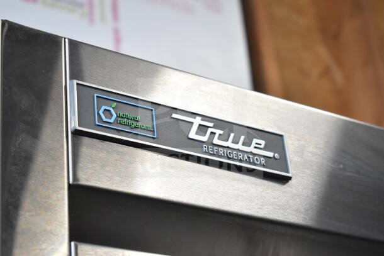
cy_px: 128
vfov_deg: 16.6
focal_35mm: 82
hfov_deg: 24.6
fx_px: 880
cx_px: 192
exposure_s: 1/100
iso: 2500
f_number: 5.6
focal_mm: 55
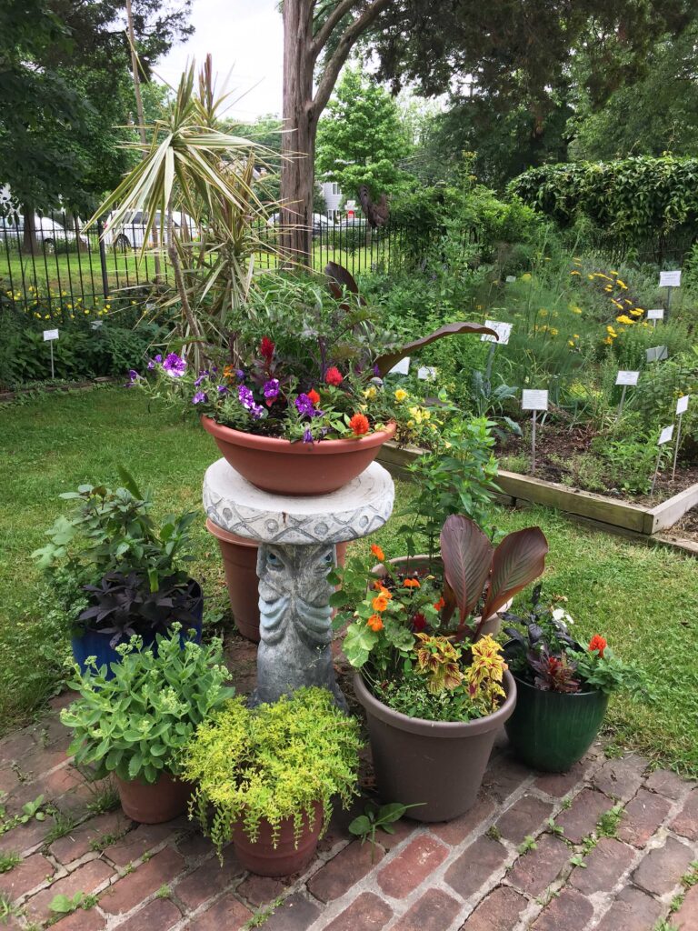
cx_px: 349
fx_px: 780
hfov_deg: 48.2
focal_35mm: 29
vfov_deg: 61.7
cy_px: 466
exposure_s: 1/356
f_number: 2.2
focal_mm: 4.15
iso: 32
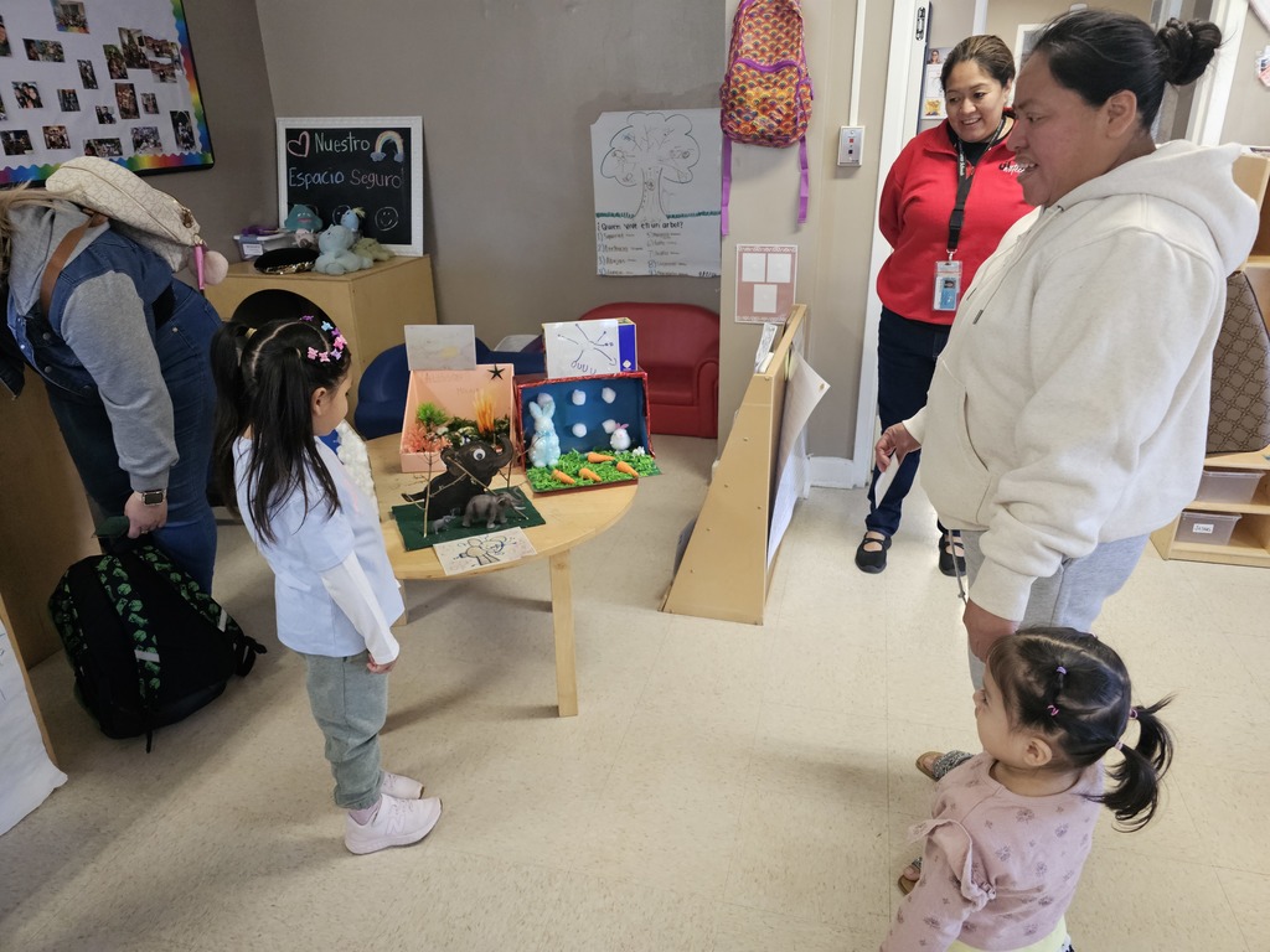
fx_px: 844
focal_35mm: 23
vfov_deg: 58.9
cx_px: 635
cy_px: 476
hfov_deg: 73.9
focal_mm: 6.3
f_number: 1.7
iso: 320
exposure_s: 1/120
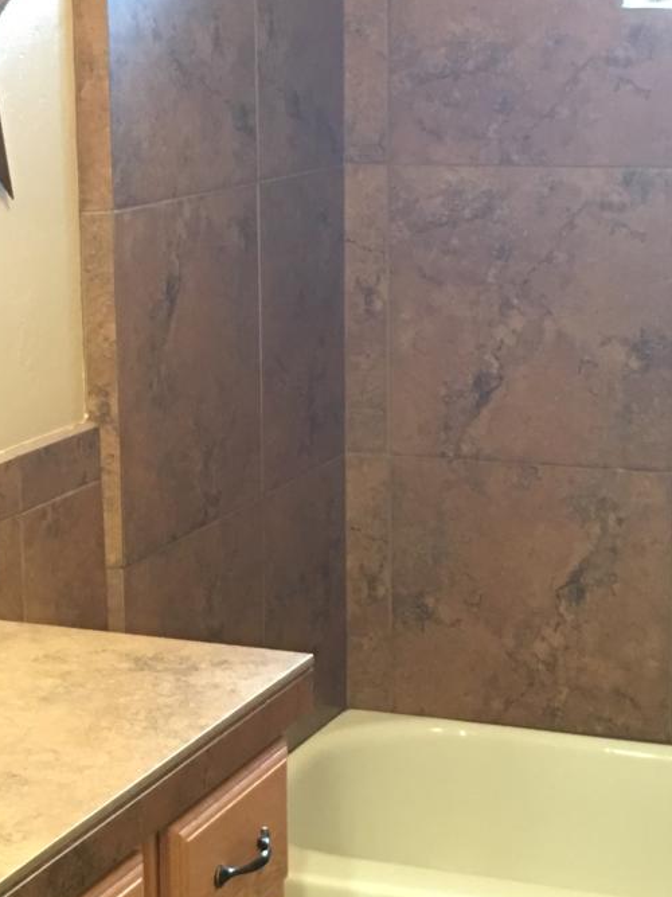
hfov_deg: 16.9
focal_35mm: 87
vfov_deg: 22.5
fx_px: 2253
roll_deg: +0.4
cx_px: 262
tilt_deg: -12.8
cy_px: 531
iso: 80
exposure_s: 1/8
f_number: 2.2
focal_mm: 4.15
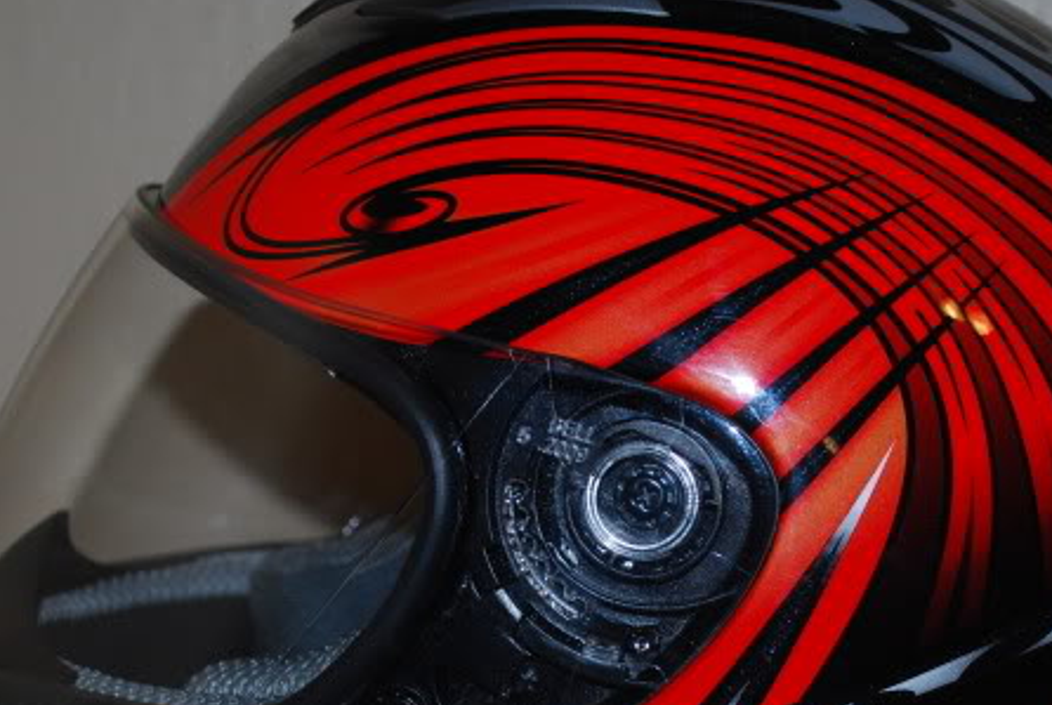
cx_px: 622
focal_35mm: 78
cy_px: 522
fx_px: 2280
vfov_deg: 17.5
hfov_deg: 25.9
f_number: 4.8
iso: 200
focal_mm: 29
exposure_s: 1/60
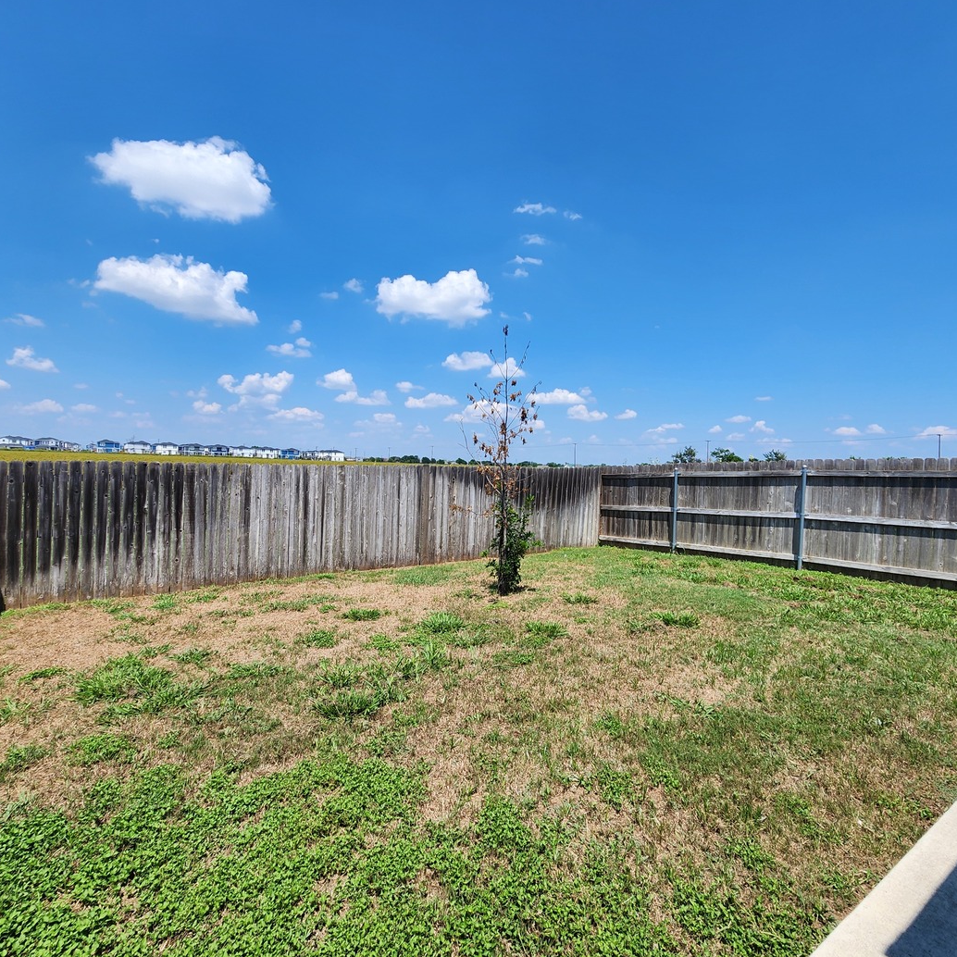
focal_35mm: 16
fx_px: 500
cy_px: 472
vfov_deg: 87.4
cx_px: 478
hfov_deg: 87.4
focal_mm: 2.2
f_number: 2.2
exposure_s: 1/2038
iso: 50
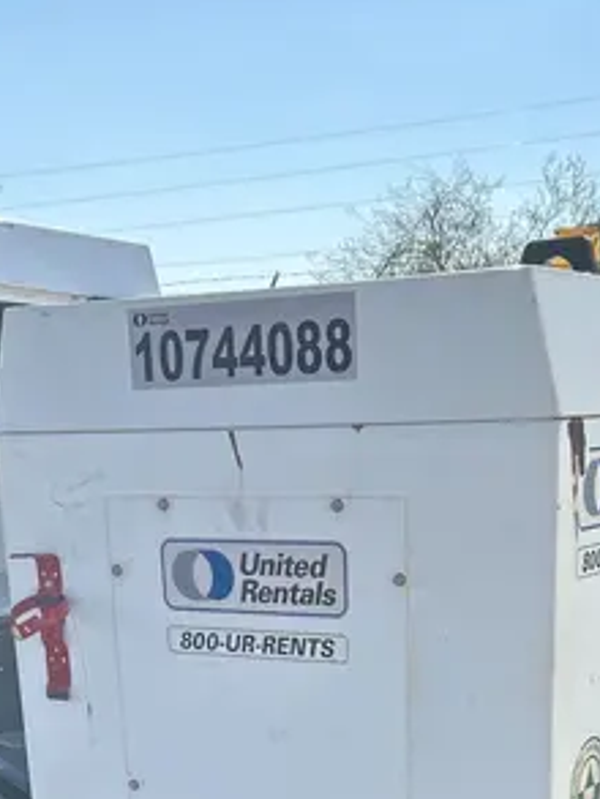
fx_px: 1501
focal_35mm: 65
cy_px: 964
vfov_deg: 26.4
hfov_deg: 22.6
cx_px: 338
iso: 50
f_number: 1.5
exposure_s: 1/2123
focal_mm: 5.7
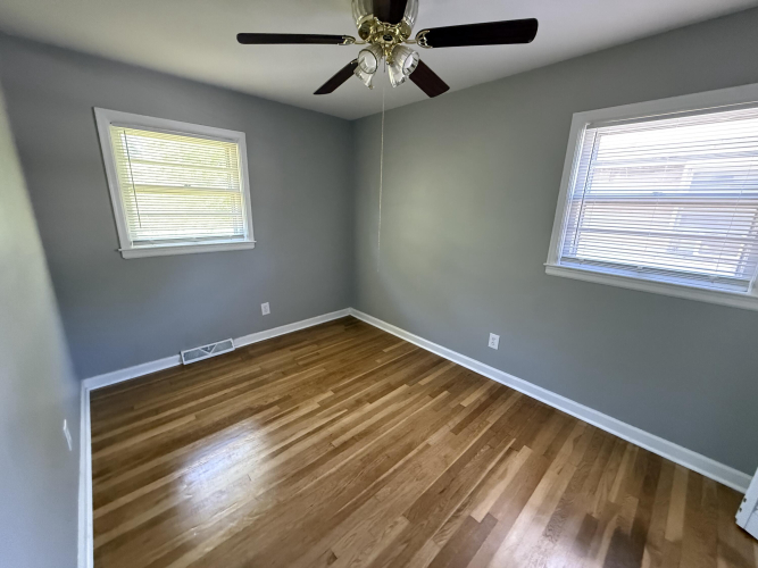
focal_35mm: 14
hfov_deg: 102.1
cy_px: 284
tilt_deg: -15.3
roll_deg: -1.8
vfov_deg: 85.7
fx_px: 307
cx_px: 379
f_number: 2.2
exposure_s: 1/60
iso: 800
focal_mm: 2.22
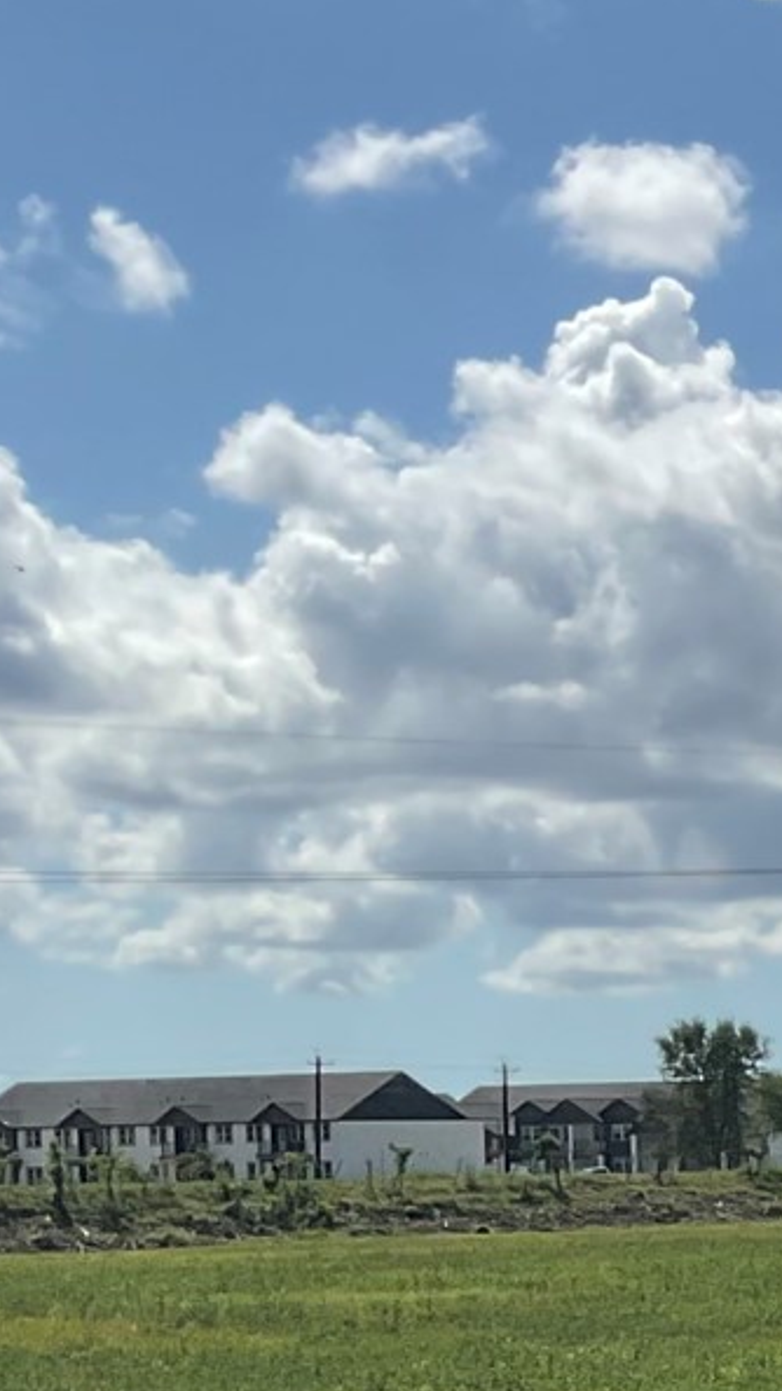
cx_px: 2348
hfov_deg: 9.0
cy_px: 1302
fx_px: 4019
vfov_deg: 19.2
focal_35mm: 109
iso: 16
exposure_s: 1/3788
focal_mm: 3
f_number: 1.8
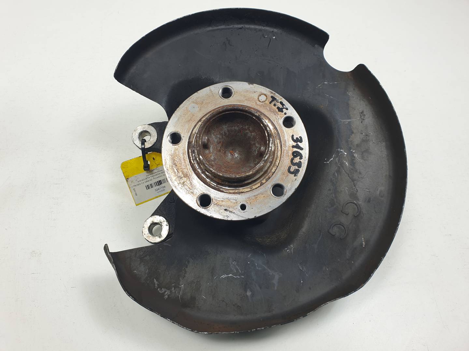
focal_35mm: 26
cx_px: 234
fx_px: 352
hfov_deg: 67.3
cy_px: 176
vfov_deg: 53.1
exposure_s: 1/200
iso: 50
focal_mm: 4.3
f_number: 2.4
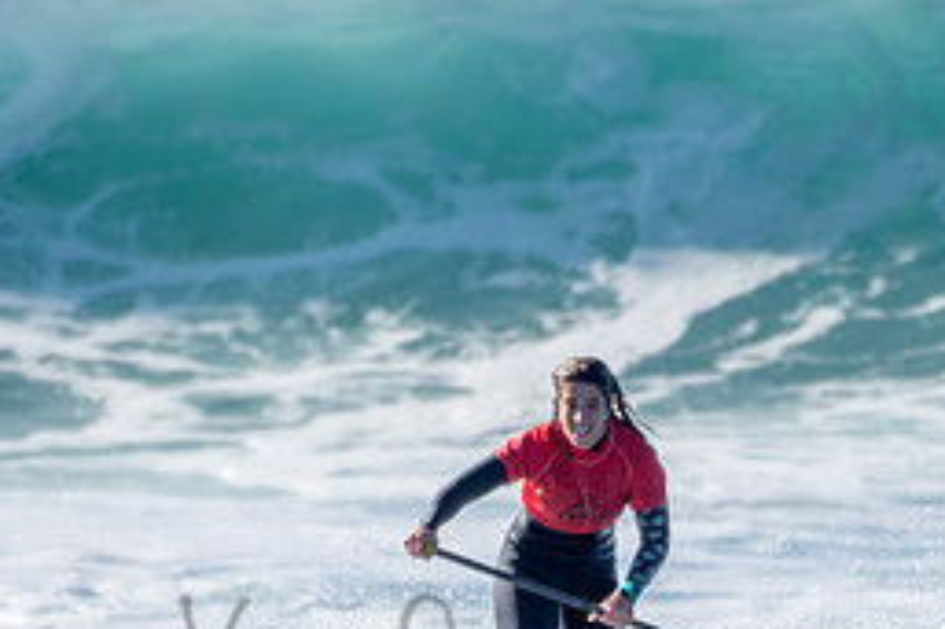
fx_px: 44411
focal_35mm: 1693
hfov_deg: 1.2
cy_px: 620
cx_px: 559
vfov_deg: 0.8
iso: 180
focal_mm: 500
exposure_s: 1/1250
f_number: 5.6
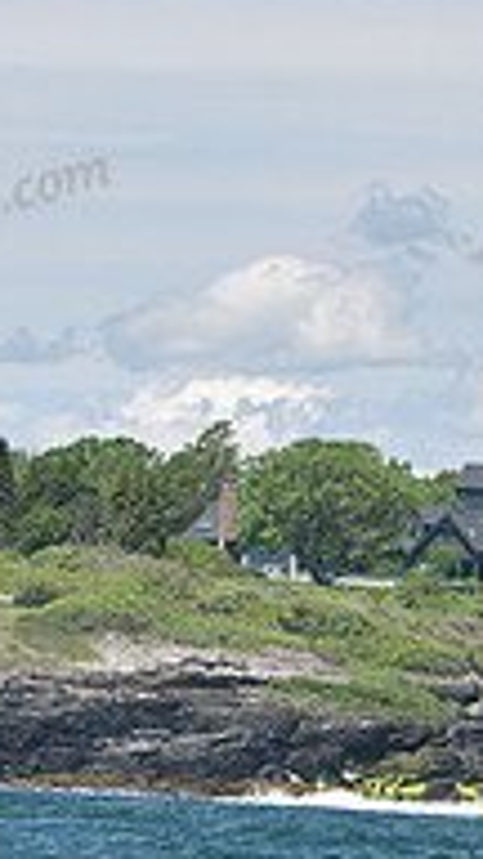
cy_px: 405
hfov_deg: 3.3
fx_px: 8356
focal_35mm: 367
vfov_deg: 5.9
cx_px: 344
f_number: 3.5
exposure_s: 1/1000
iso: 200
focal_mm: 116
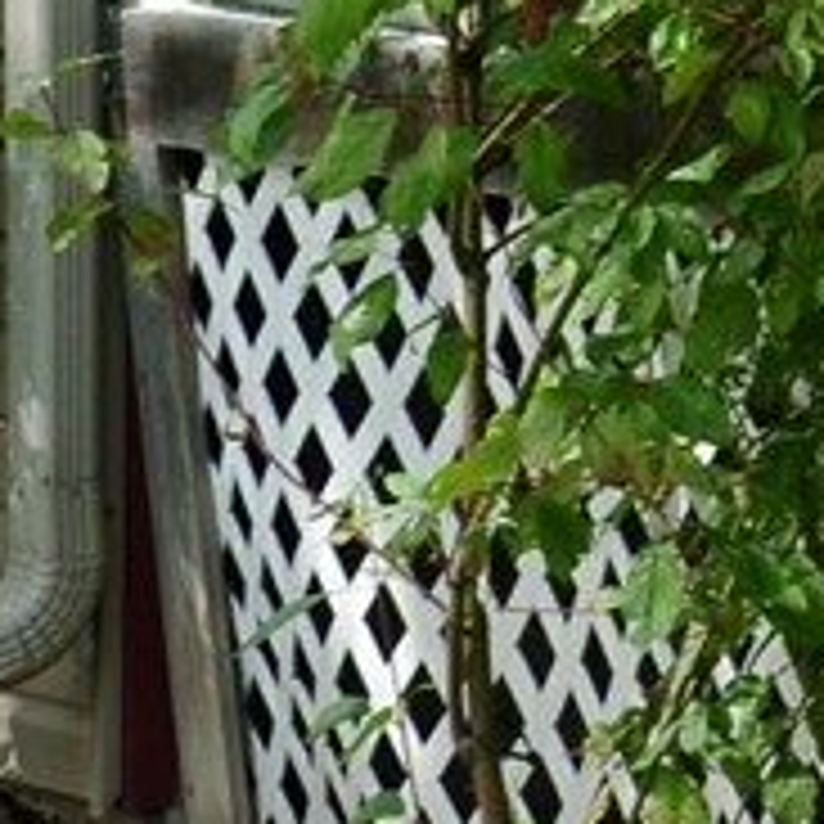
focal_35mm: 363
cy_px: -601
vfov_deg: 4.8
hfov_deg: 4.4
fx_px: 9776
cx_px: 3312
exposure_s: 1/200
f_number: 7.1
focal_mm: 24
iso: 200
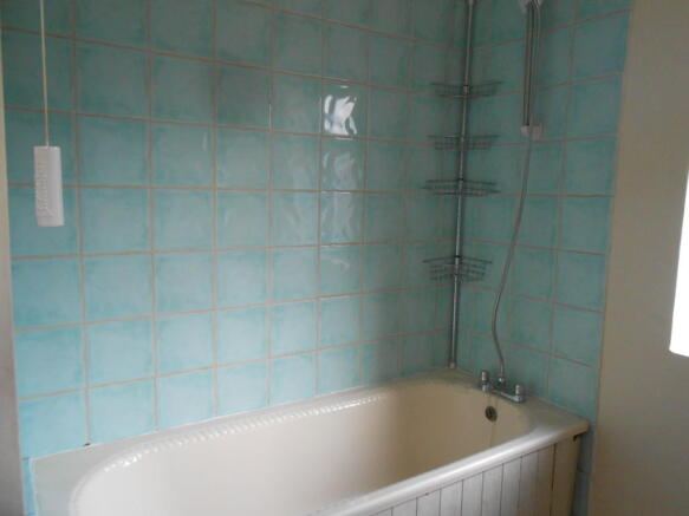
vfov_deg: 53.0
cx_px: 344
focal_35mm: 26
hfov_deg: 67.3
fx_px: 517
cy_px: 258
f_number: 3.5
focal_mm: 4.6
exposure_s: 1/30
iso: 400
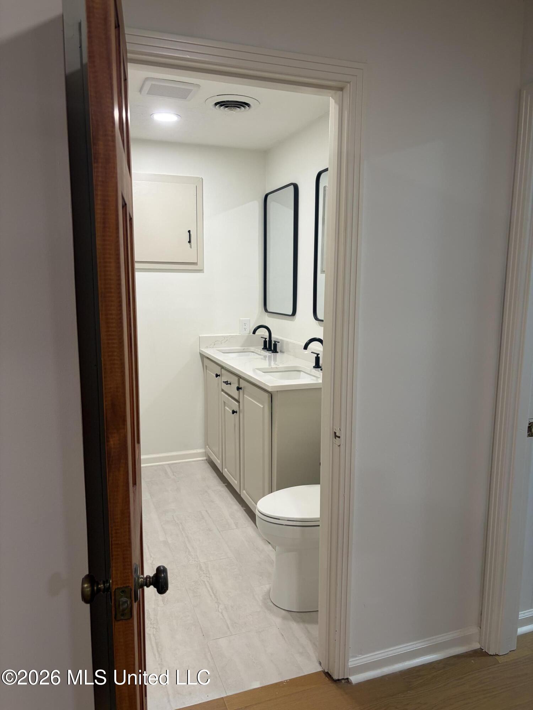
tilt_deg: -7.9
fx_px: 534
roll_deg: -0.3
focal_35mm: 26
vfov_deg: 67.3
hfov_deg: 53.1
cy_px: 355
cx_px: 266
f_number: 1.6
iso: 100
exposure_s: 1/60
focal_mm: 5.96
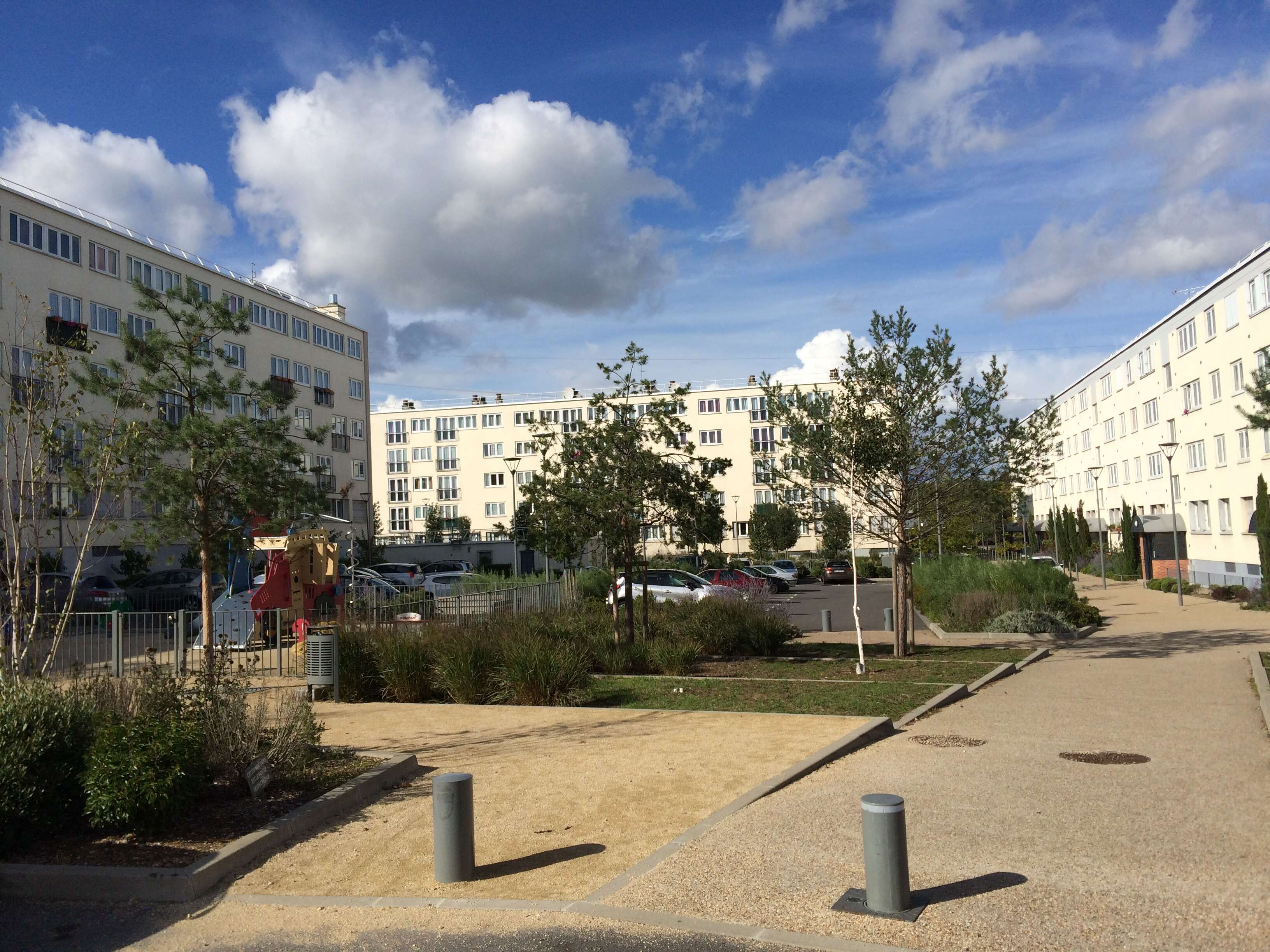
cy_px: 476
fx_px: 1064
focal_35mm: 29
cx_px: 635
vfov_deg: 48.2
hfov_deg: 61.7
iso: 32
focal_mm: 4.15
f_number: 2.2
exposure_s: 1/3425
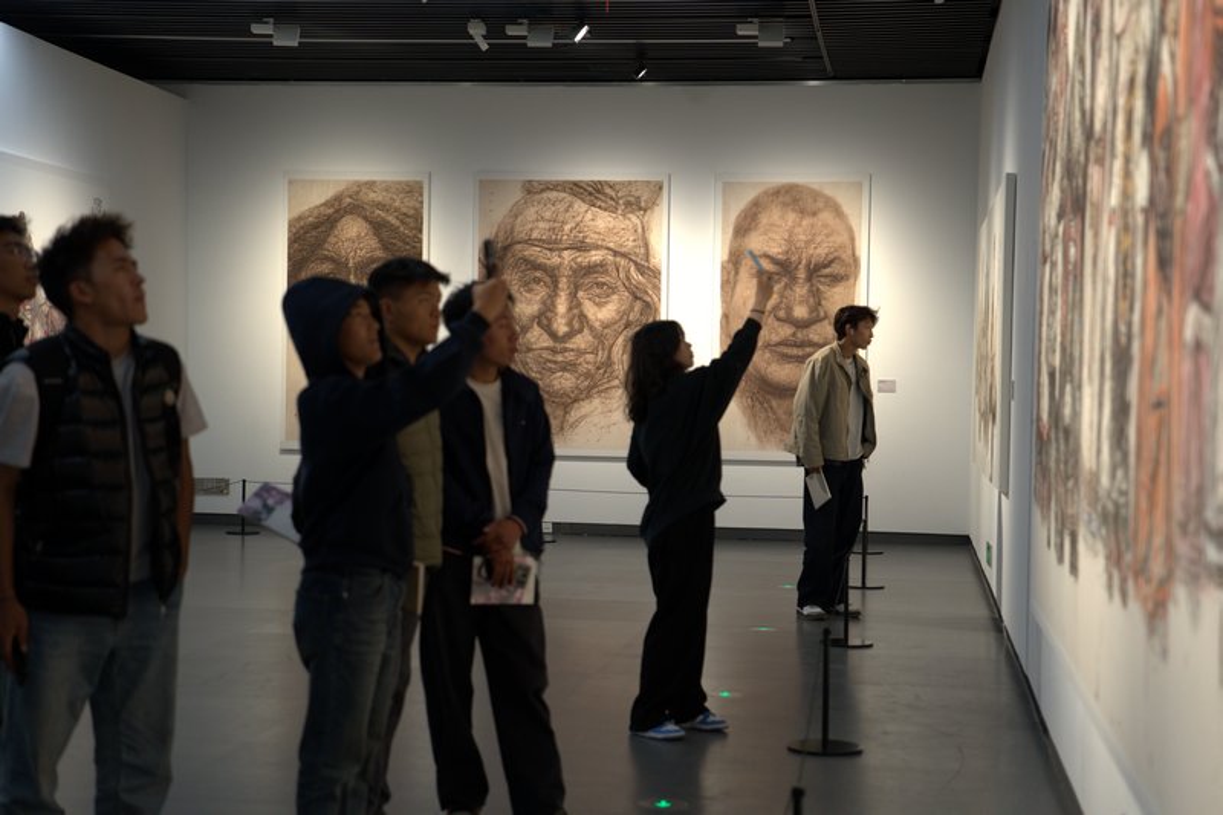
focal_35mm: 60
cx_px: 612
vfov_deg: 22.6
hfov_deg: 33.4
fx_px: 2038
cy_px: 408
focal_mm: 60
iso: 1000
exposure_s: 1/160
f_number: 2.8
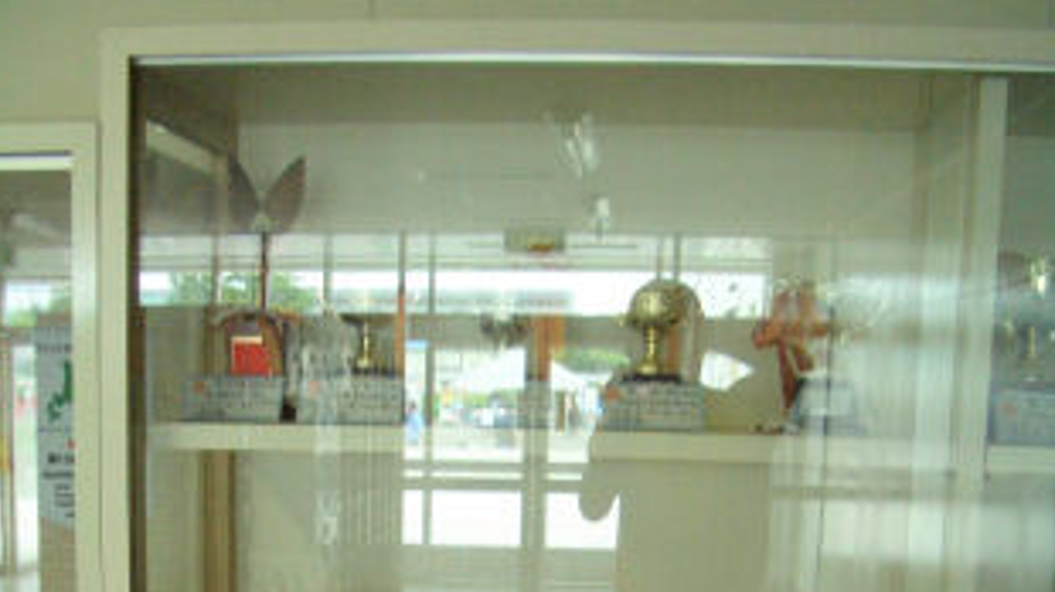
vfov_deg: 21.5
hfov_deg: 39.9
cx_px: 522
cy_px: 691
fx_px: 1454
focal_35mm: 52
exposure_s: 1/100
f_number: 2.6
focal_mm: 5.8
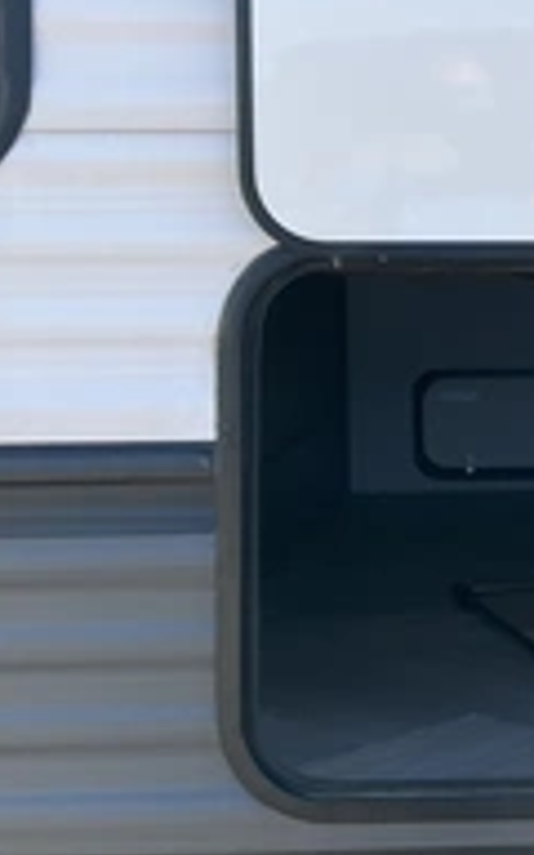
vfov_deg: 31.8
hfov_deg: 19.5
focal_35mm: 64
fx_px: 1490
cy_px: 321
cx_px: 583
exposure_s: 1/792
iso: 25
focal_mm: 3
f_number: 1.8
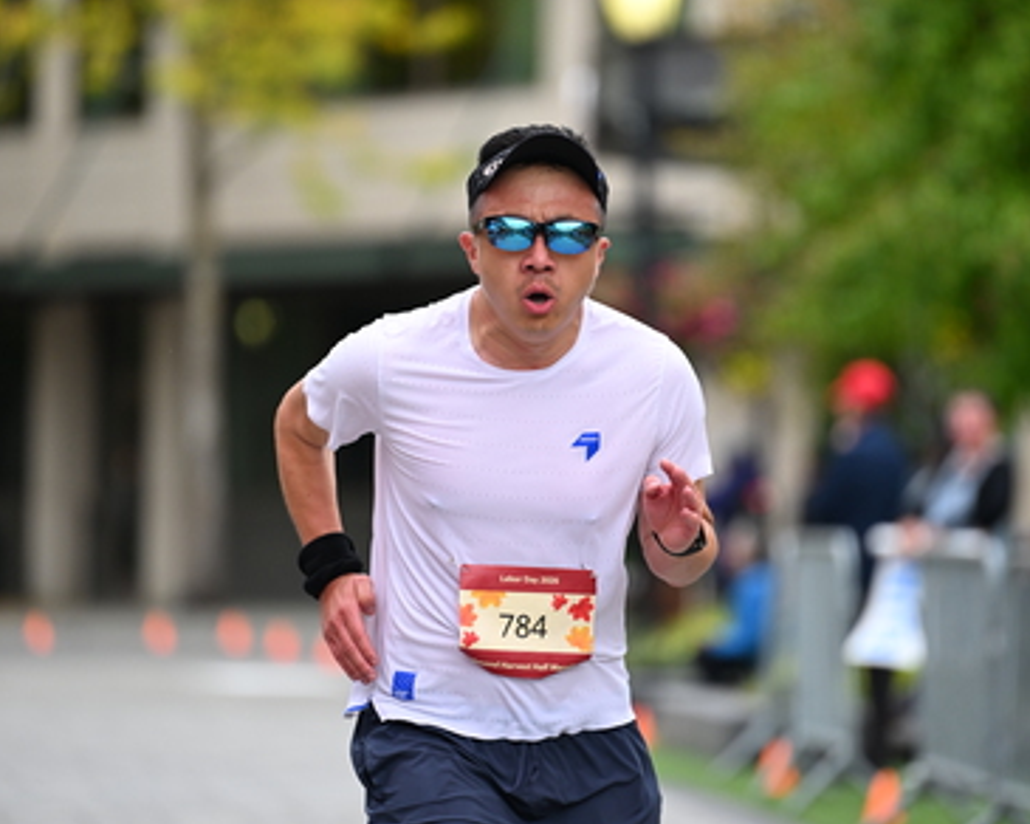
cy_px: 401
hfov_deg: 6.8
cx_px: 515
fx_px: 8627
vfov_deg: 5.5
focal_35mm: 283
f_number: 2.8
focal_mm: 200
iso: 640
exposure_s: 1/2000
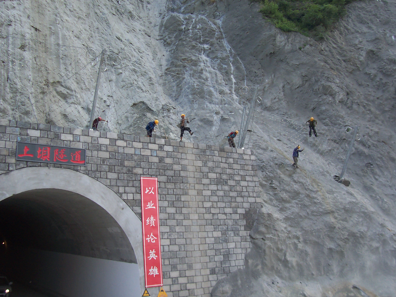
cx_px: 198
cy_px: 148
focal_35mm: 37
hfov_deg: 50.1
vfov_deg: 38.7
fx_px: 423
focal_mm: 5.6
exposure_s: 1/350
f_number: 2.8
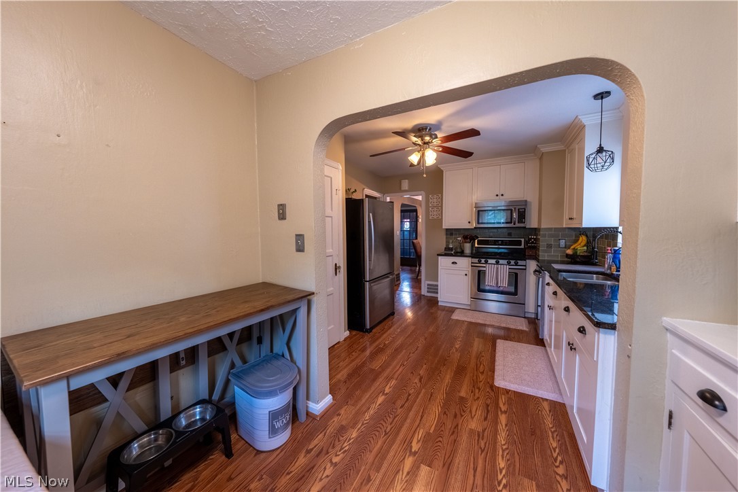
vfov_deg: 90.0
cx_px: 369
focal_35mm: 12
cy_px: 246
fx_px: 246
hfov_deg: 112.6
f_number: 5.6
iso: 1600
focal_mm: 12
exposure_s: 1/500
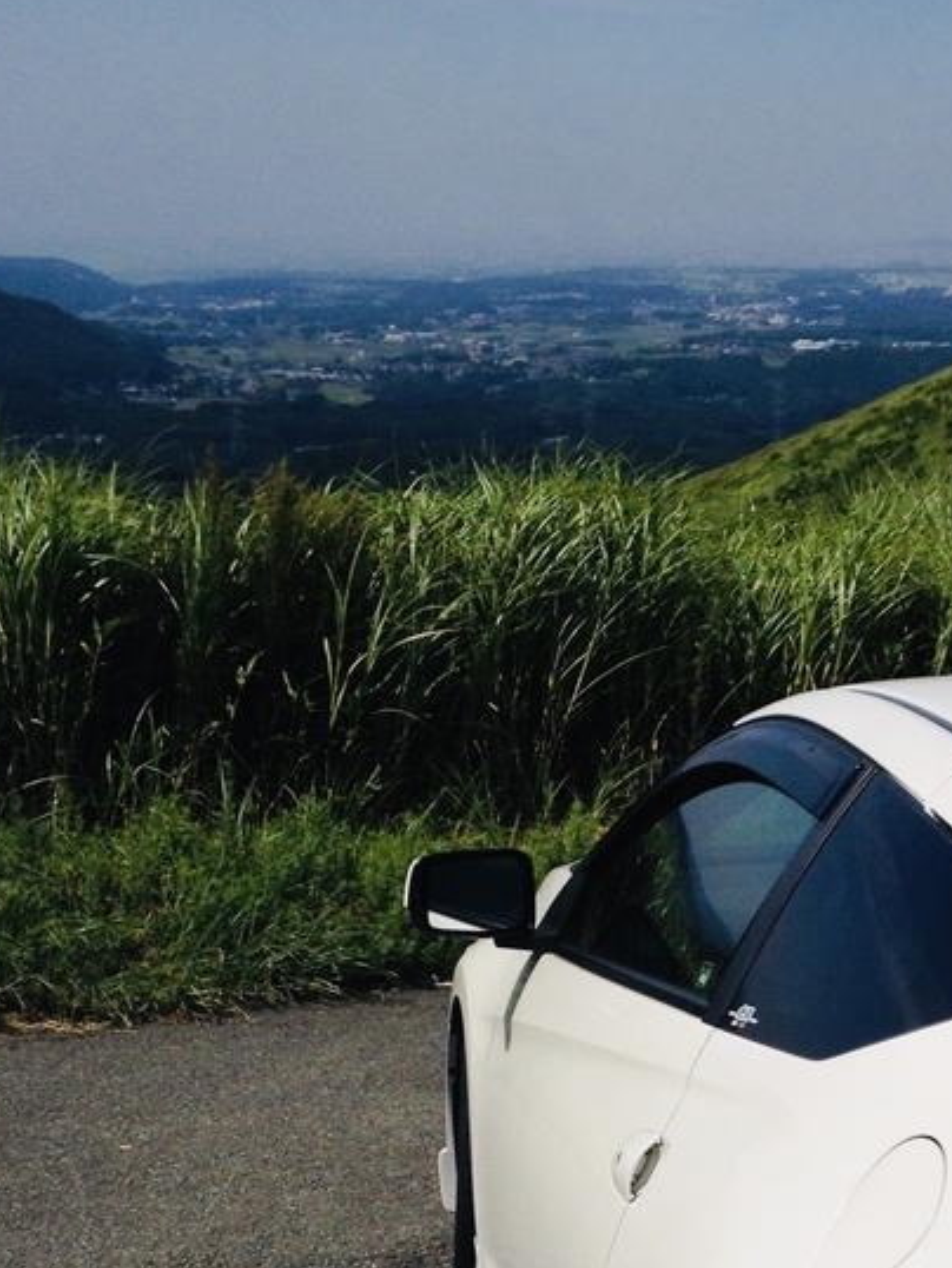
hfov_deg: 18.8
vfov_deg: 24.5
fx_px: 2858
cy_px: 1061
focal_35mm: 78
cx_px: 690
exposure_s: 1/4255
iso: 50
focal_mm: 4.28
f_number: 2.4
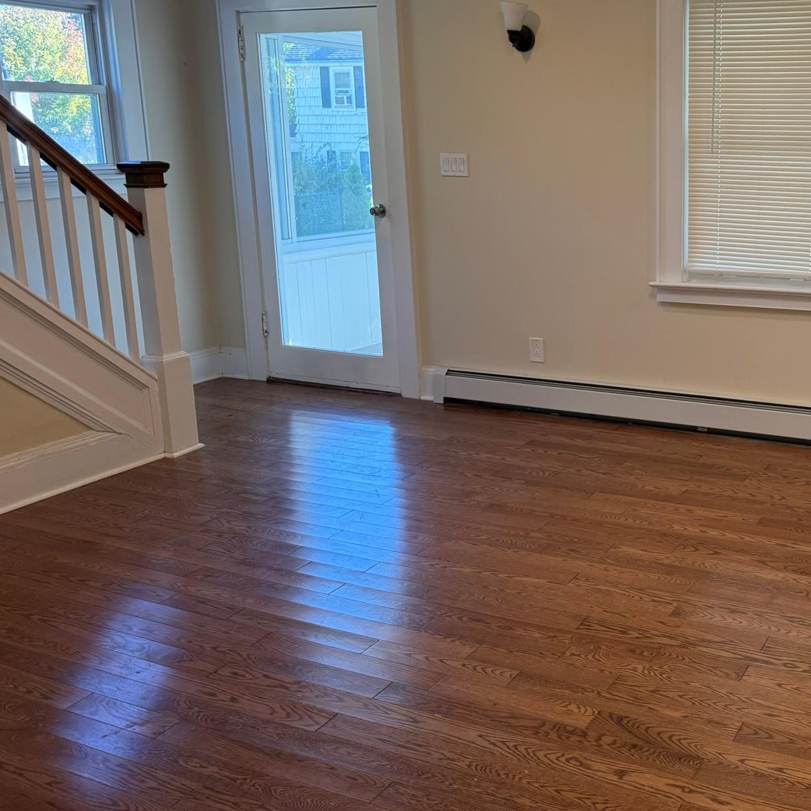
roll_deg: -0.5
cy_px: 341
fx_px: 954
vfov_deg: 45.9
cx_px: 685
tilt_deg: -11.9
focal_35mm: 36
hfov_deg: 43.2
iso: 200
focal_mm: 6.76
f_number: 1.78
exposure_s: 1/156
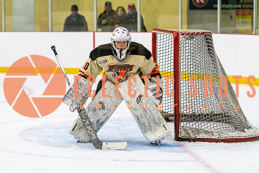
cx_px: 121
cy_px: 81
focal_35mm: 139
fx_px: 998
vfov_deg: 9.9
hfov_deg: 14.8
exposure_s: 1/640
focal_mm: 116
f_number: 2.8
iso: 3200
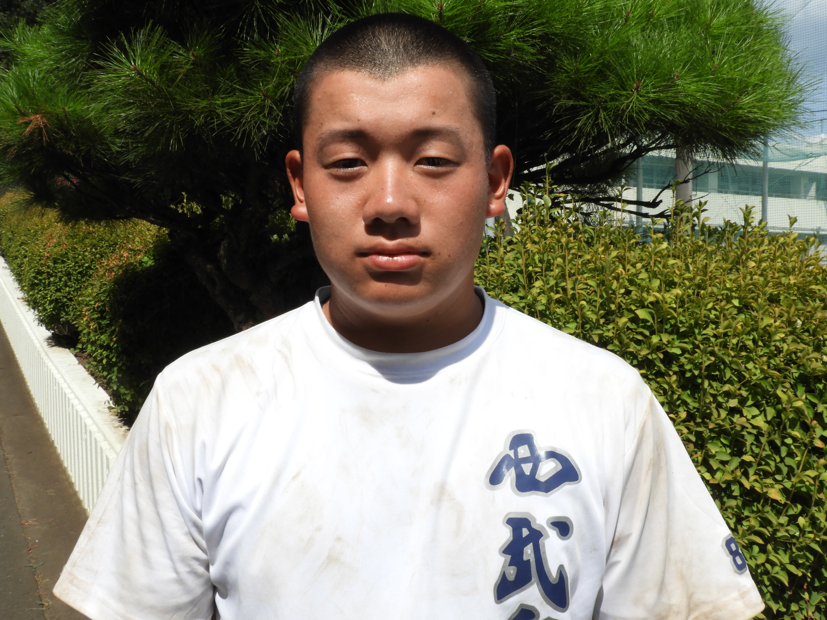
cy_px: 310
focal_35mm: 33
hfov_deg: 55.4
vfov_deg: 42.9
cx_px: 414
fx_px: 788
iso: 100
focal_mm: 5.9
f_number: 8
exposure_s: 1/250
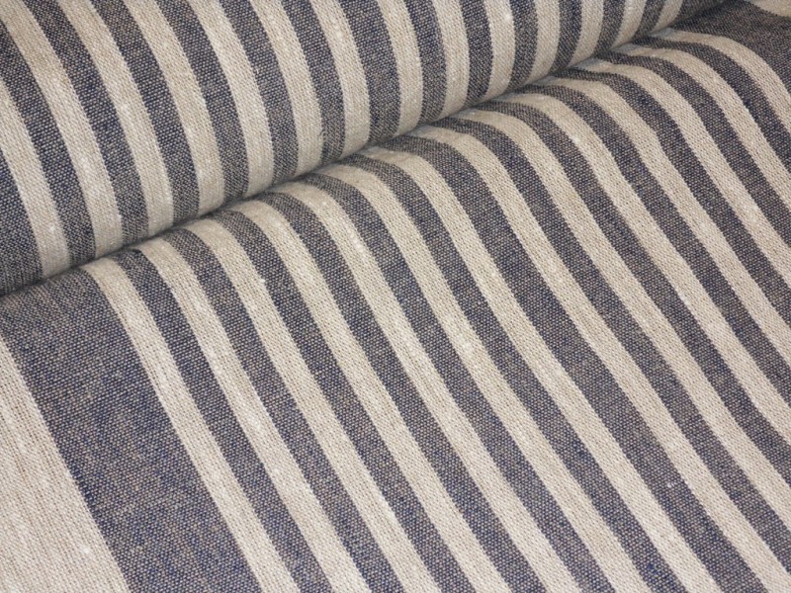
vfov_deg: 21.0
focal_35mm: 70
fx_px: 1600
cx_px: 396
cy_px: 296
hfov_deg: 27.8
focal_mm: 12.3
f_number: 5.1
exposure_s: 1/45
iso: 200
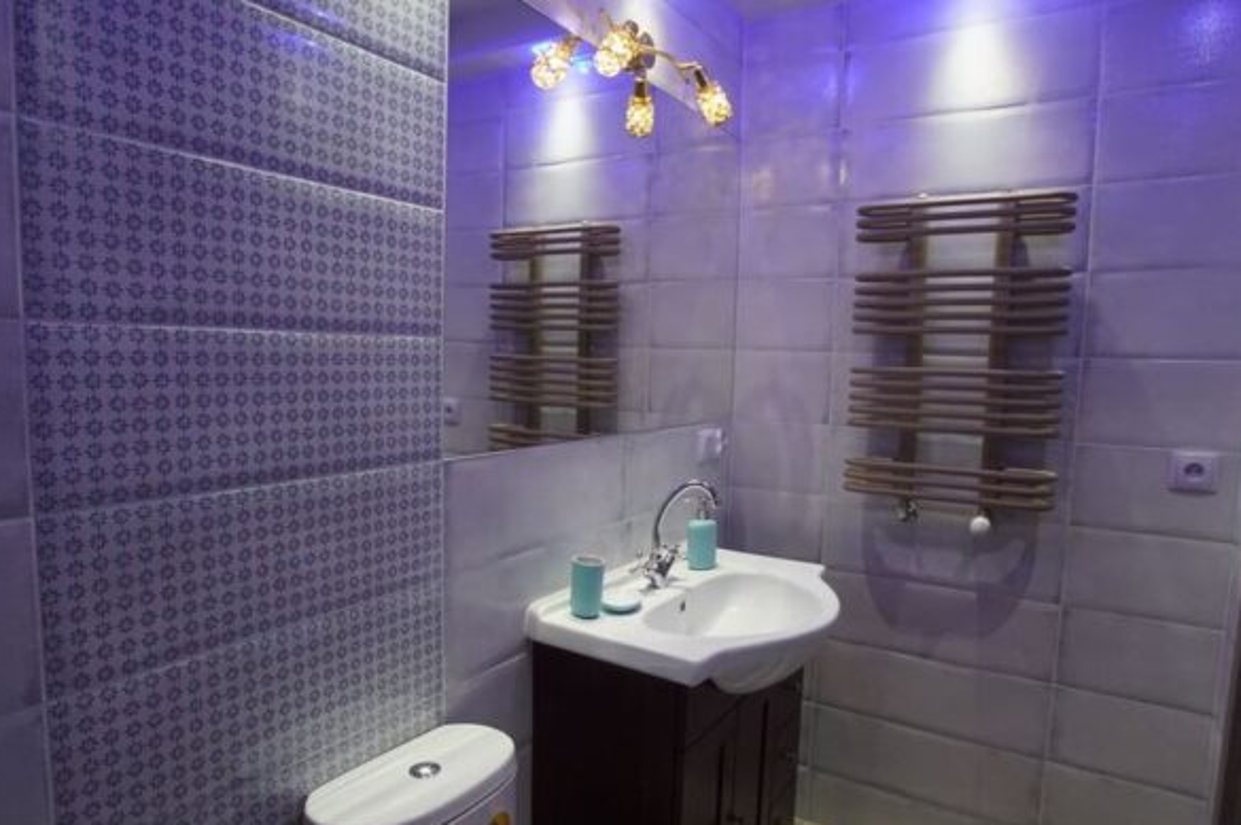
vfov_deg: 57.8
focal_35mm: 22
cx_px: 583
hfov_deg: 79.4
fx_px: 746
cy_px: 440
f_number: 4.5
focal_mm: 11
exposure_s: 1/40
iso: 400
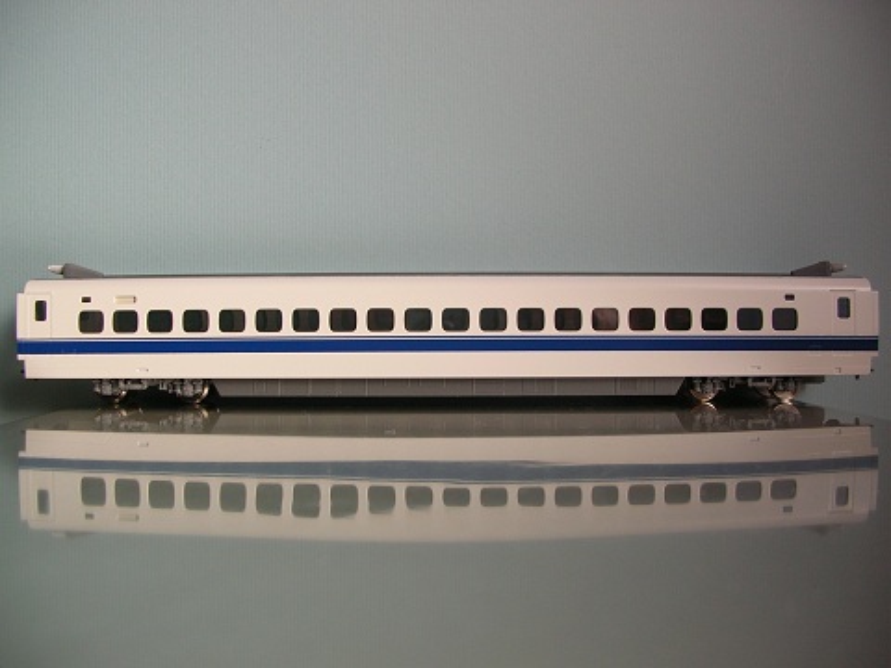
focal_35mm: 35
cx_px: 446
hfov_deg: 52.6
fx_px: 901
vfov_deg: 40.7
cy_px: 334
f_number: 2.8
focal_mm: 5.8
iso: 50
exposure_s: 1/14.1
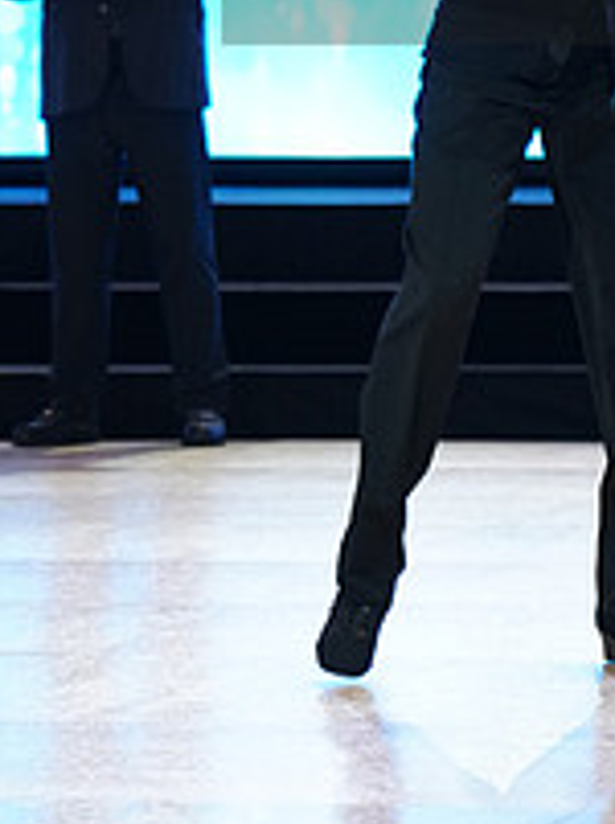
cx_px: 789
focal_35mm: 292
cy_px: -90
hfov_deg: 5.1
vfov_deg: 6.8
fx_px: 6939
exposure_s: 1/200
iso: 2000
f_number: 4
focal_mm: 105
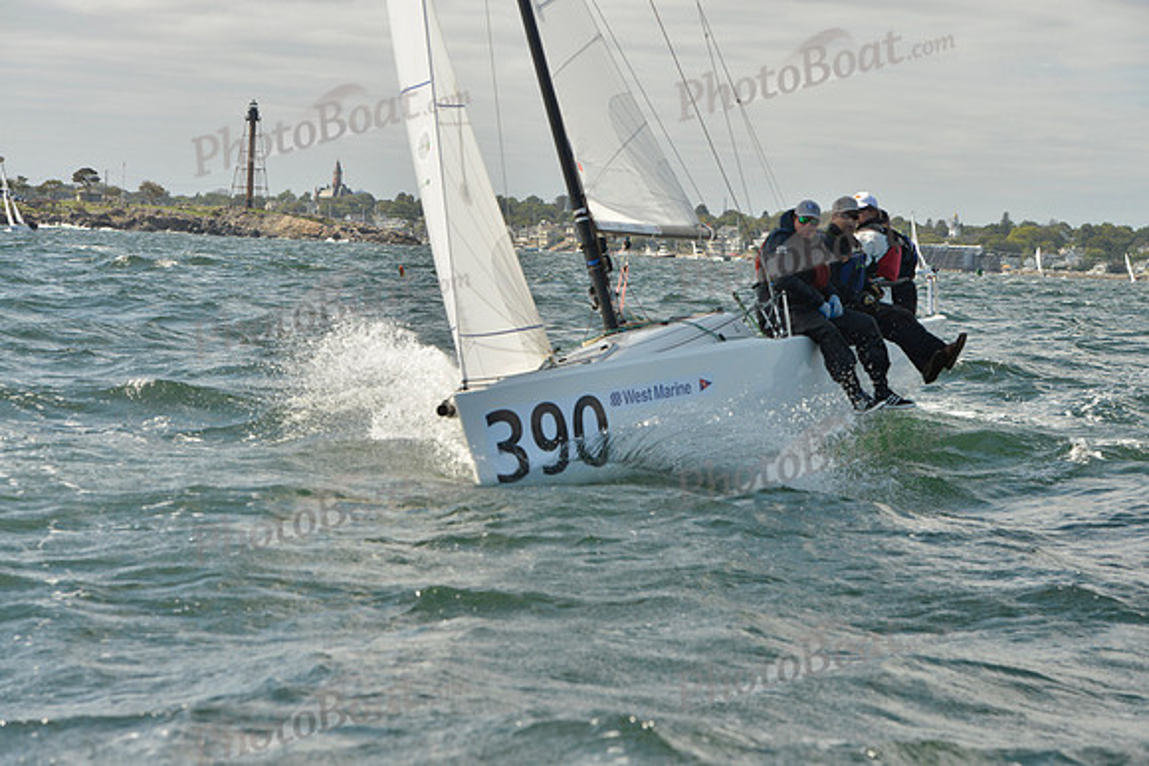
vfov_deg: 14.0
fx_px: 3128
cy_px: 383
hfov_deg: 20.8
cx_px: 574
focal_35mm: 98
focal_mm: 98
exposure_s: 1/1600
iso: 400
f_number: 8
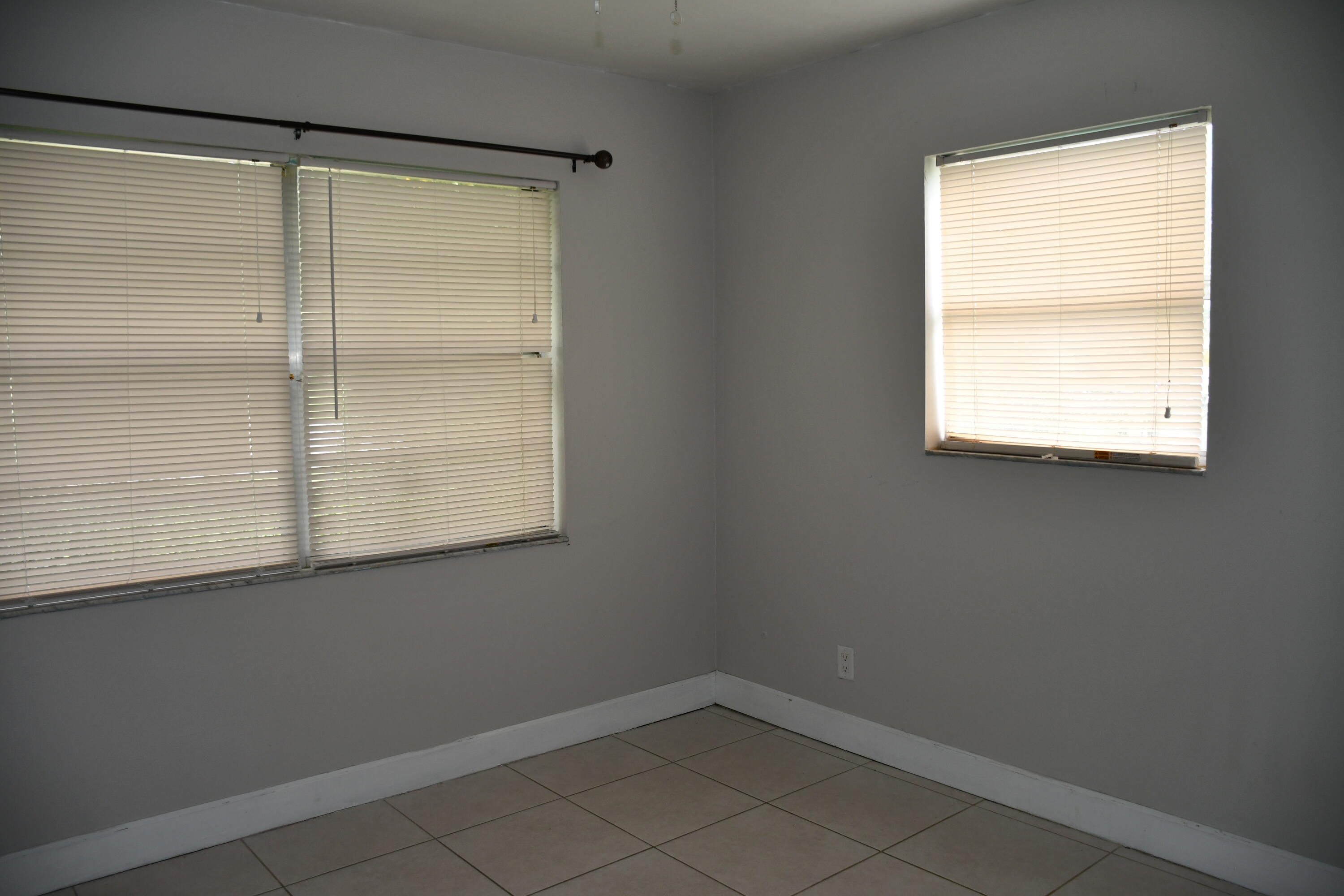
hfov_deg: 67.4
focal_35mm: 27
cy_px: 448
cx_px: 672
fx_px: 1008
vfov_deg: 47.9
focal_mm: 18
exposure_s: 1/80
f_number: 3.5
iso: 400
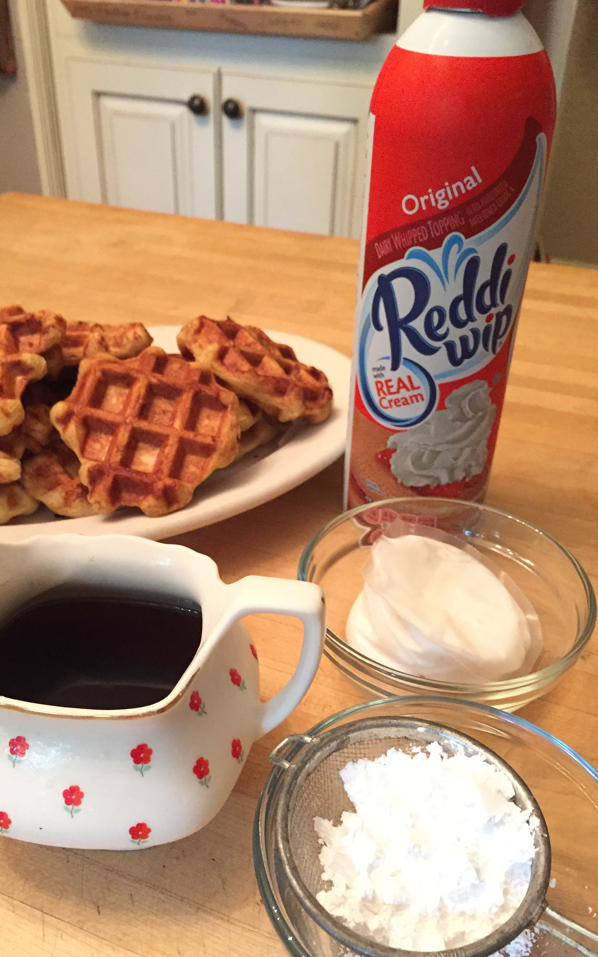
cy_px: 505
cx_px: 245
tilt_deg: -35.7
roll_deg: -0.4
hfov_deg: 38.2
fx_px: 861
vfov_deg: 58.1
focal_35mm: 33
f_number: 2.2
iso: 250
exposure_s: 1/30
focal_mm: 4.15
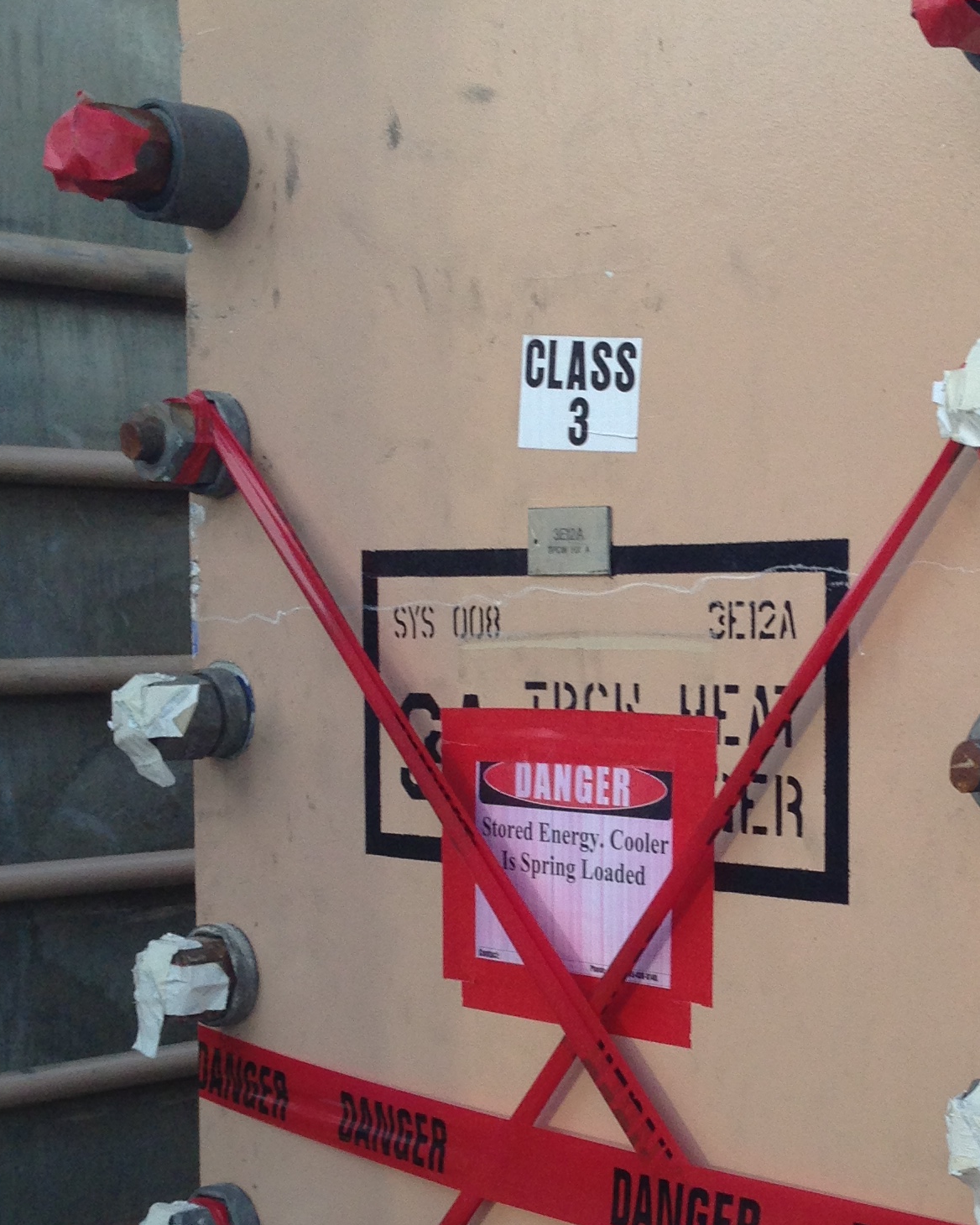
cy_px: 777
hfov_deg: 20.9
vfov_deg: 26.3
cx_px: 840
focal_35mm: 72
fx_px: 2610
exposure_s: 1/60
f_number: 2.4
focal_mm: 4.13
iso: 64
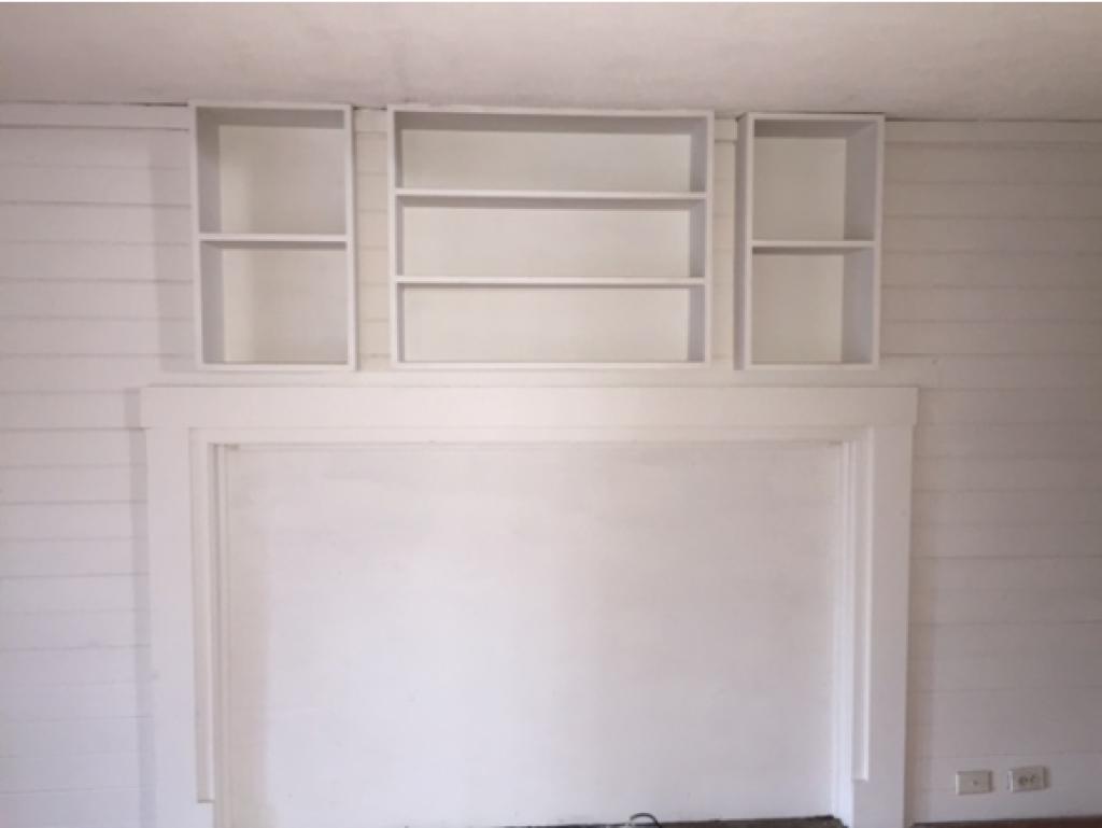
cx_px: 551
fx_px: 924
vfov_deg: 48.3
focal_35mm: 29
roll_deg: -1.0
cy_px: 414
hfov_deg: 61.6
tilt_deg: -3.5
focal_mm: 4.15
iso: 125
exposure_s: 1/16
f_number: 2.2
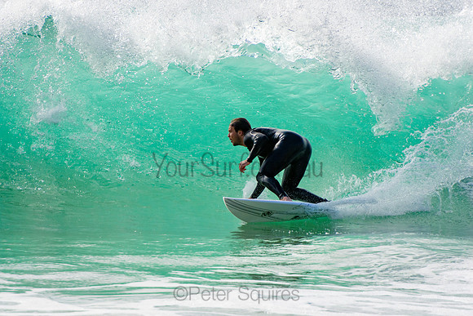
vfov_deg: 2.3
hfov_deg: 3.4
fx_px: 7885
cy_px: 158
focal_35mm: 600
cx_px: 236
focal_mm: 400
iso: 280
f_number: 5.6
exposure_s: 1/2000
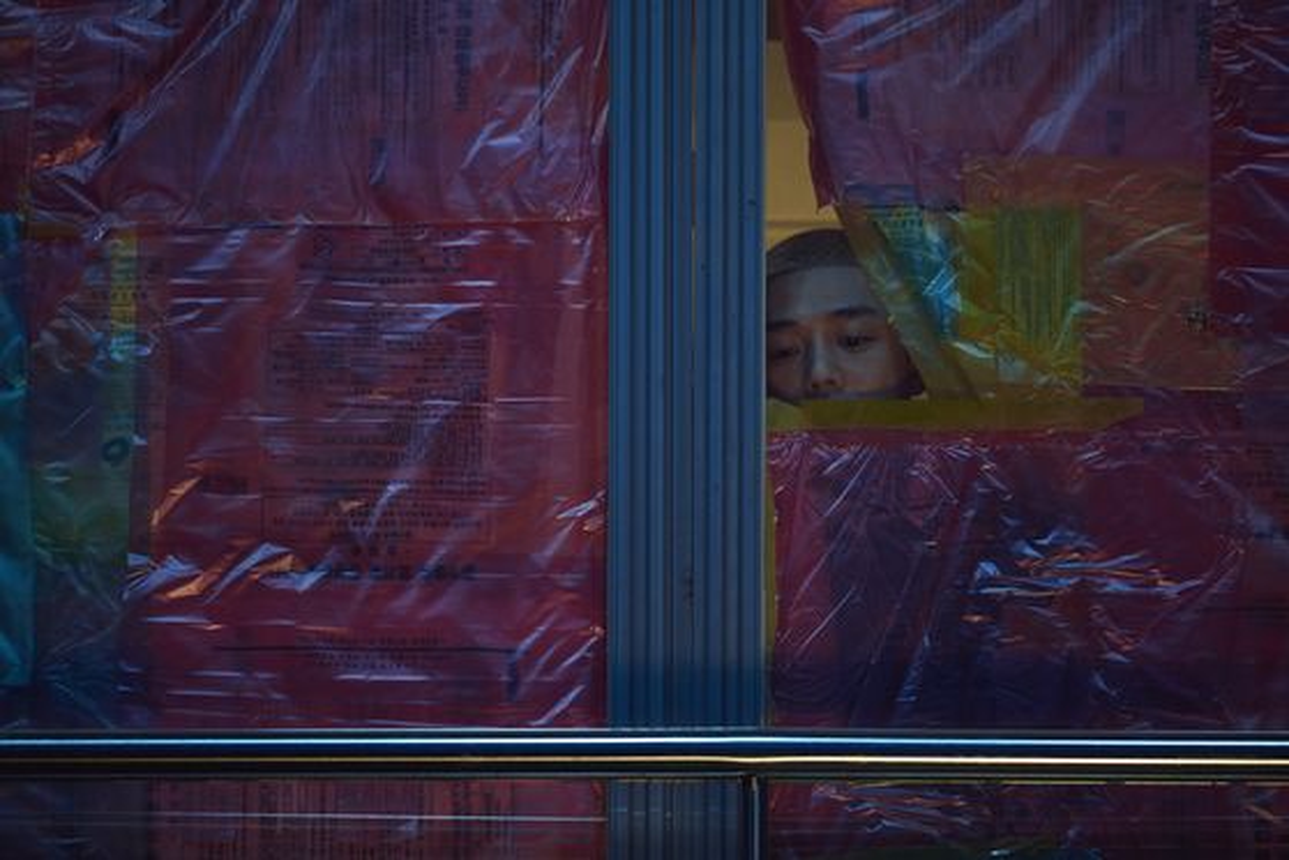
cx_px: 644
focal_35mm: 210
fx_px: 7521
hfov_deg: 9.8
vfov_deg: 6.5
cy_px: 430
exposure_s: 1/60
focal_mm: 140
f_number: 2.8
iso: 2500
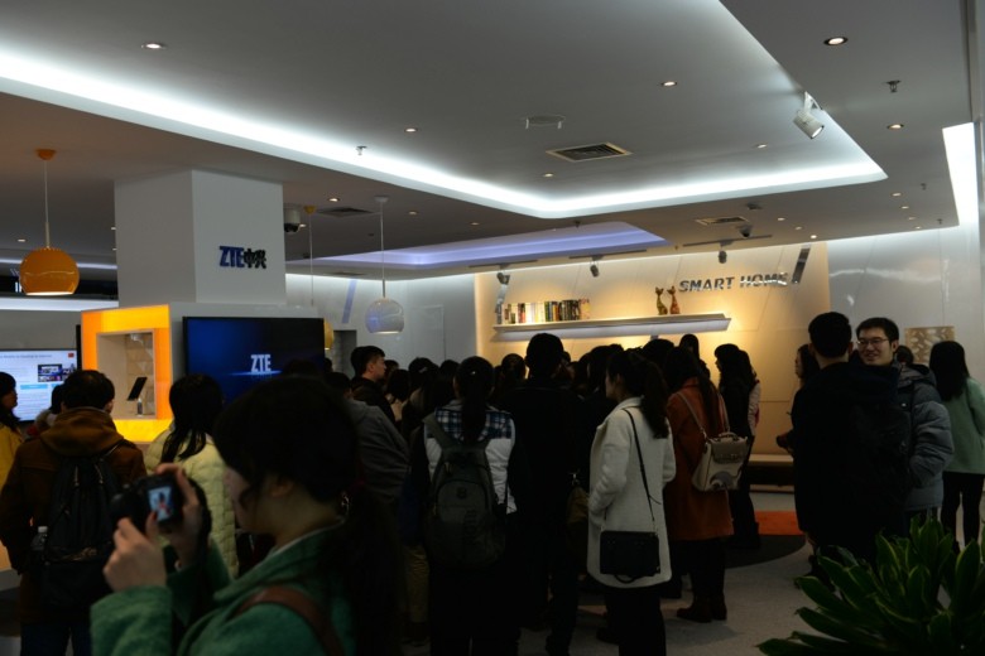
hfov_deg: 53.1
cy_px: 328
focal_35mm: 36
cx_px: 492
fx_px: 985
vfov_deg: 36.9
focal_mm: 36
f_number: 4.5
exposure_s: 1/80
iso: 250
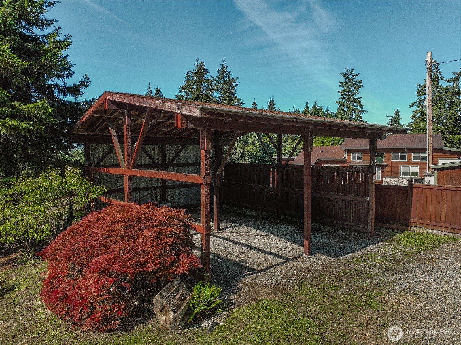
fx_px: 319
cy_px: 172
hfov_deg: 71.6
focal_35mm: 24
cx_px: 230
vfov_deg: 56.8
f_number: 2.8
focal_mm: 12.29
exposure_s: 1/1250
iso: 100
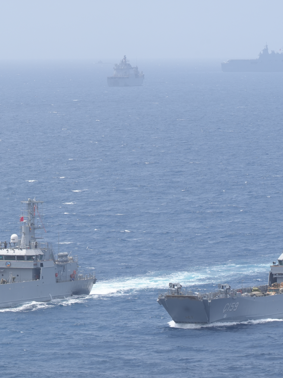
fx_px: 4066
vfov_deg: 5.3
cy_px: 189
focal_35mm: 373
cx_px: 105
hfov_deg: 4.0
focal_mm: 258
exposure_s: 1/500
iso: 400
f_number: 11
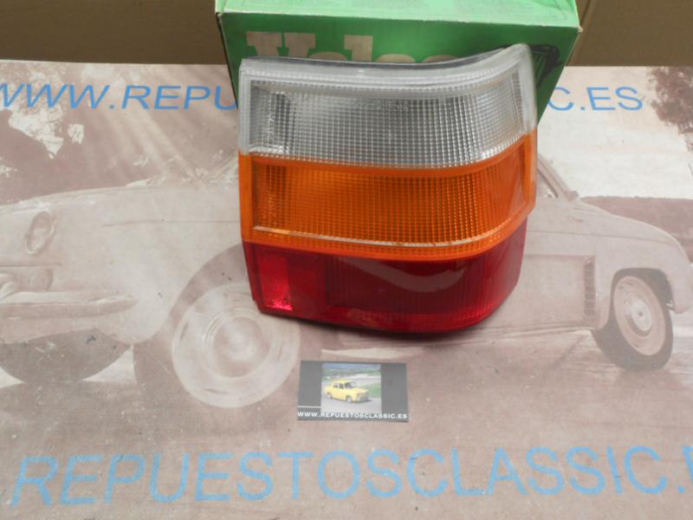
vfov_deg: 46.8
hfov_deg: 60.0
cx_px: 346
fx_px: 601
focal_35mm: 30
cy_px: 260
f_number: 3.8
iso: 125
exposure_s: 1/30
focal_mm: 5.3
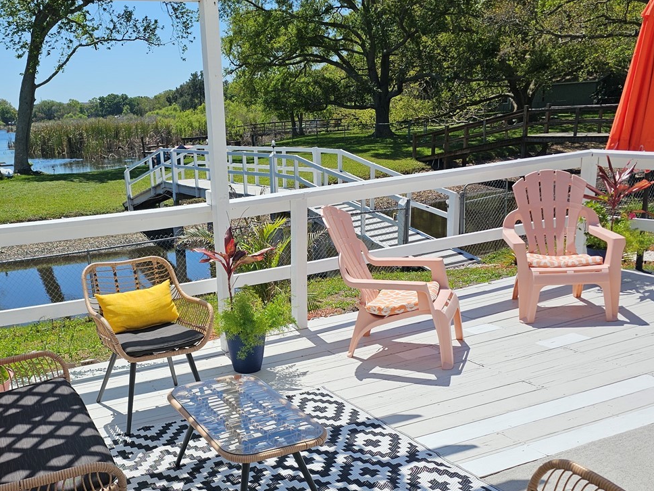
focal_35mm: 38
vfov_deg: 37.1
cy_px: 345
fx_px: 718
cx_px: 193
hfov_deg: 47.8
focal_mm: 6.3
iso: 10
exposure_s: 1/1361
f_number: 1.7
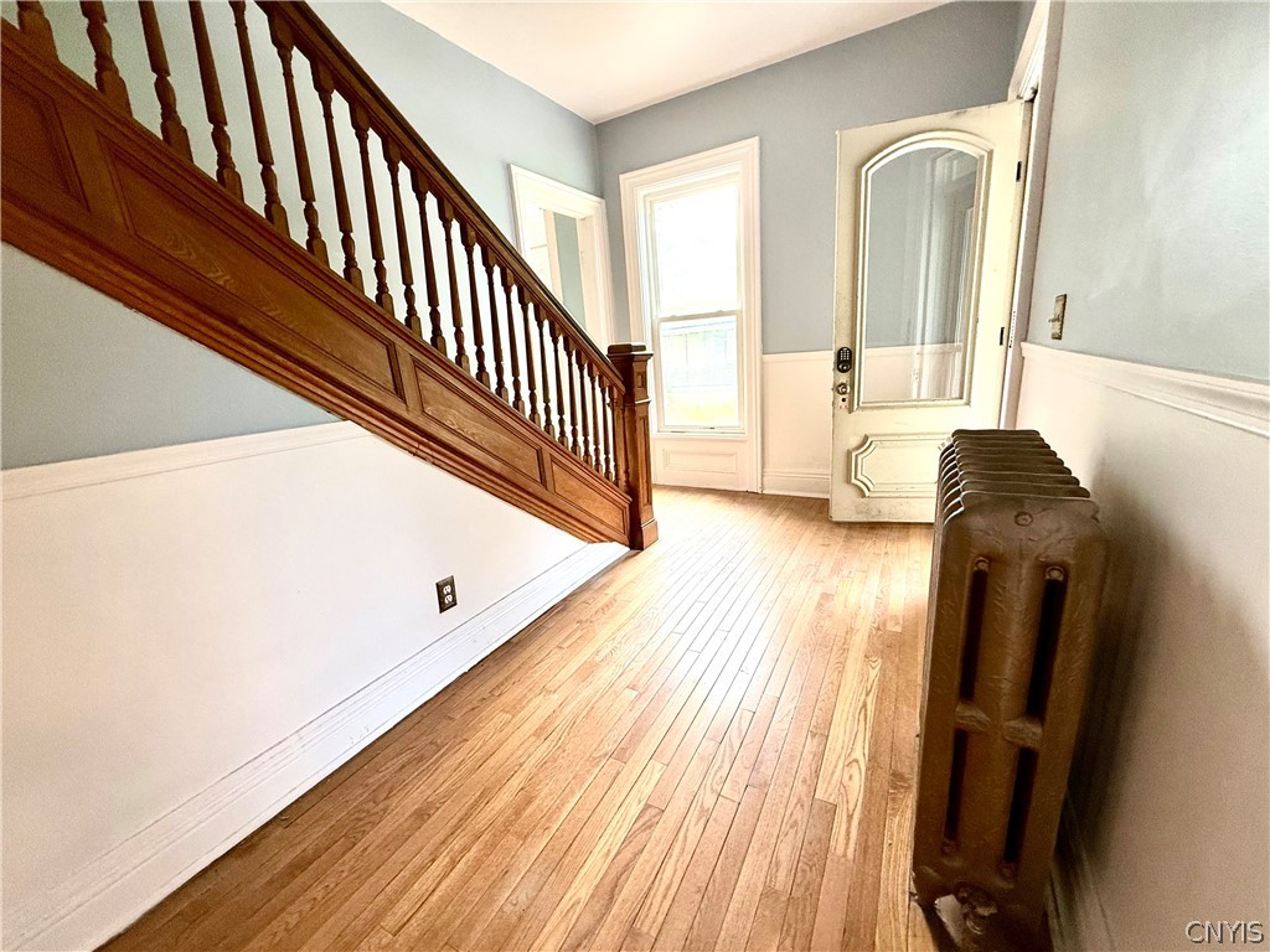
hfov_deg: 102.1
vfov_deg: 85.7
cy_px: 476
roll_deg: +5.2
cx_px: 635
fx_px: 514
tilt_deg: -13.5
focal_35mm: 14
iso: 160
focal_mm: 2.22
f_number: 2.2
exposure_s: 1/99
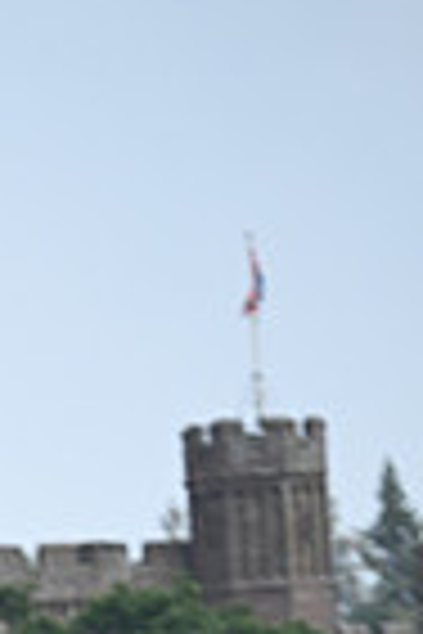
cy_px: 1201
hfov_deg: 1.2
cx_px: -218
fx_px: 19545
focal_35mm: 1109
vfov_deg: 1.9
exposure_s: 1/1250
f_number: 5.3
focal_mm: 270
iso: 400
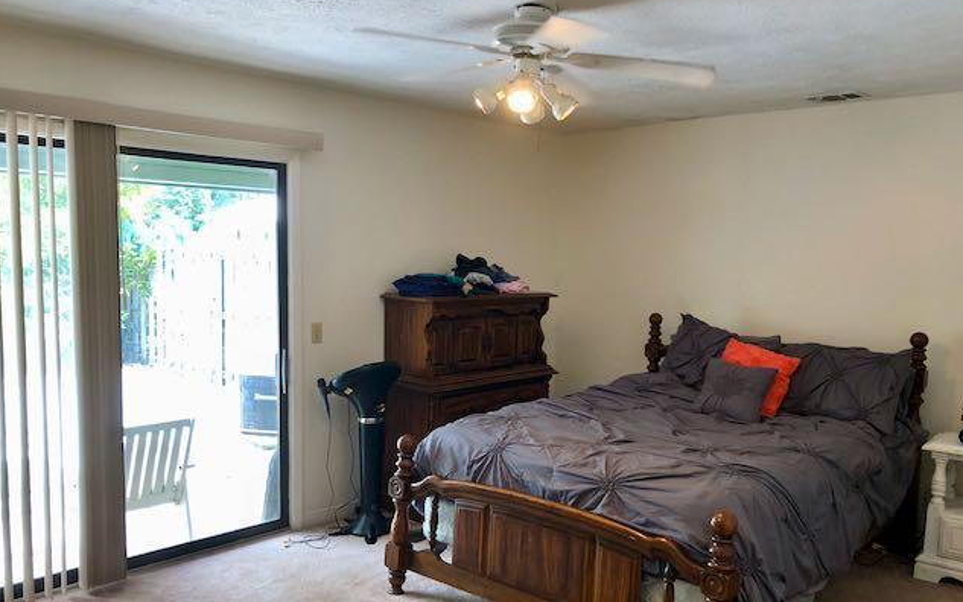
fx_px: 788
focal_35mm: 30
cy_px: 347
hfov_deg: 62.9
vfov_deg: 41.7
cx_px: 482
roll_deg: -1.2
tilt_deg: -5.8
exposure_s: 1/30
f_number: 1.8
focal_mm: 4
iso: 32
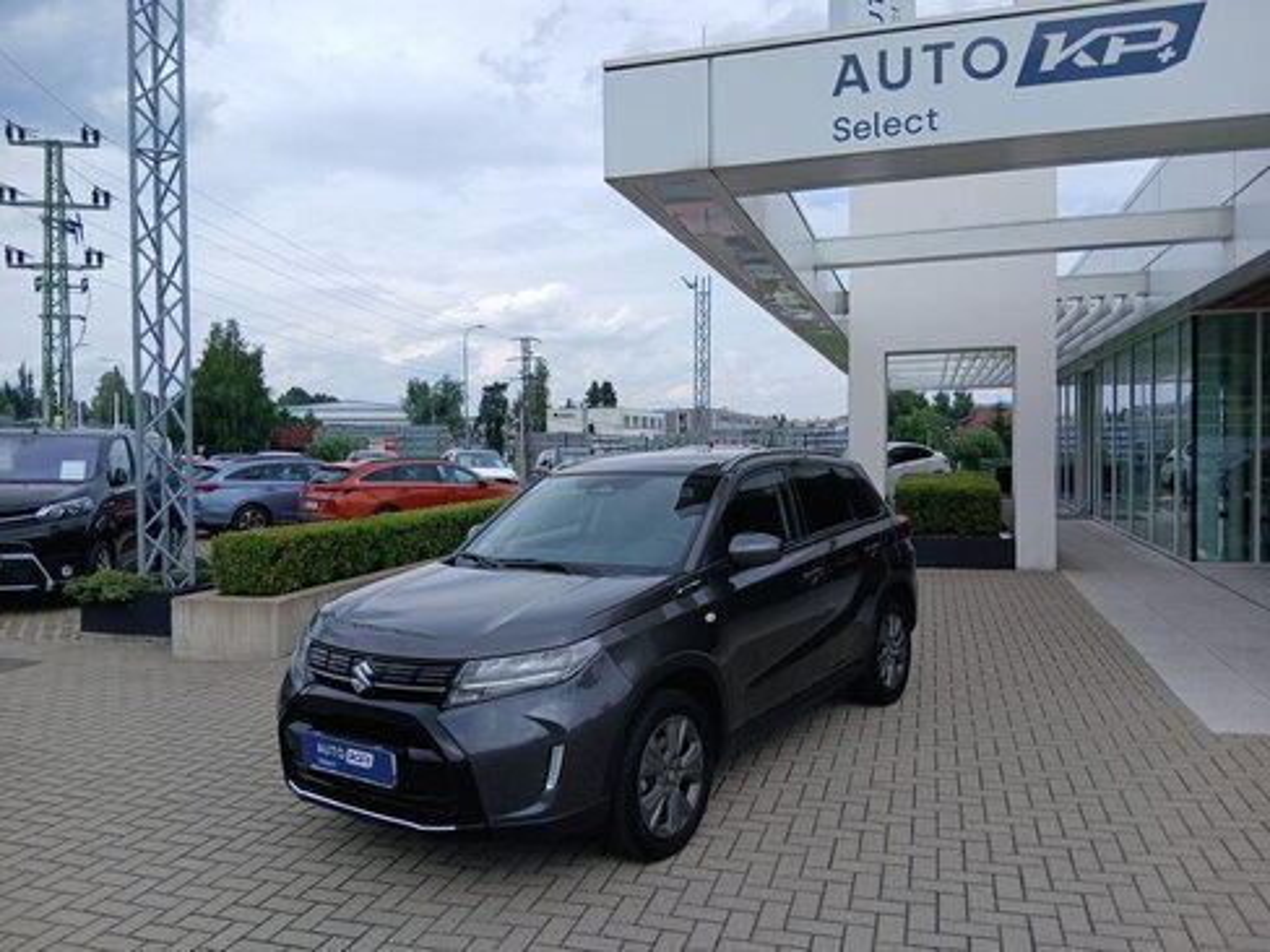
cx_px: 635
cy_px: 476
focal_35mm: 26
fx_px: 954
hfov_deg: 67.3
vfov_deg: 53.1
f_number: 1.8
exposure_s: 1/545
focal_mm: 3.98
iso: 20
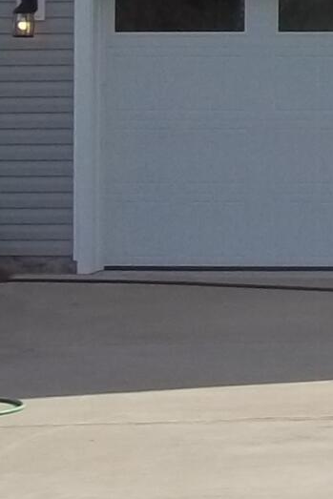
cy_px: -90
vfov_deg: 10.6
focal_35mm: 191
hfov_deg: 6.8
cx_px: 805
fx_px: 2648
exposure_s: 1/160
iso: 64
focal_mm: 5.7
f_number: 8.8
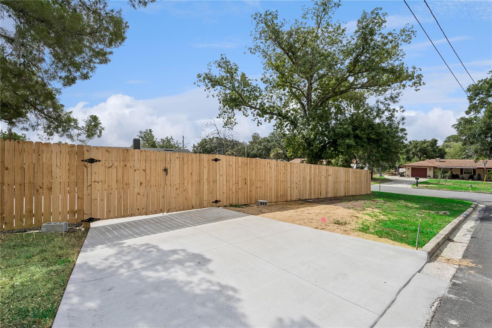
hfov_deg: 96.7
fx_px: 219
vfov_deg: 73.7
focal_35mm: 16
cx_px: 246
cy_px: 164
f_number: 9
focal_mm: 16
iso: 400
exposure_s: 1/1250
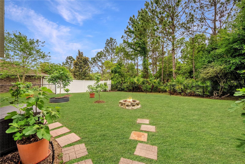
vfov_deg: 81.3
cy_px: 82
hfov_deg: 104.2
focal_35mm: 14
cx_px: 122
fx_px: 95
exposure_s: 1/1000
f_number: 4
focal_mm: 14
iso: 200
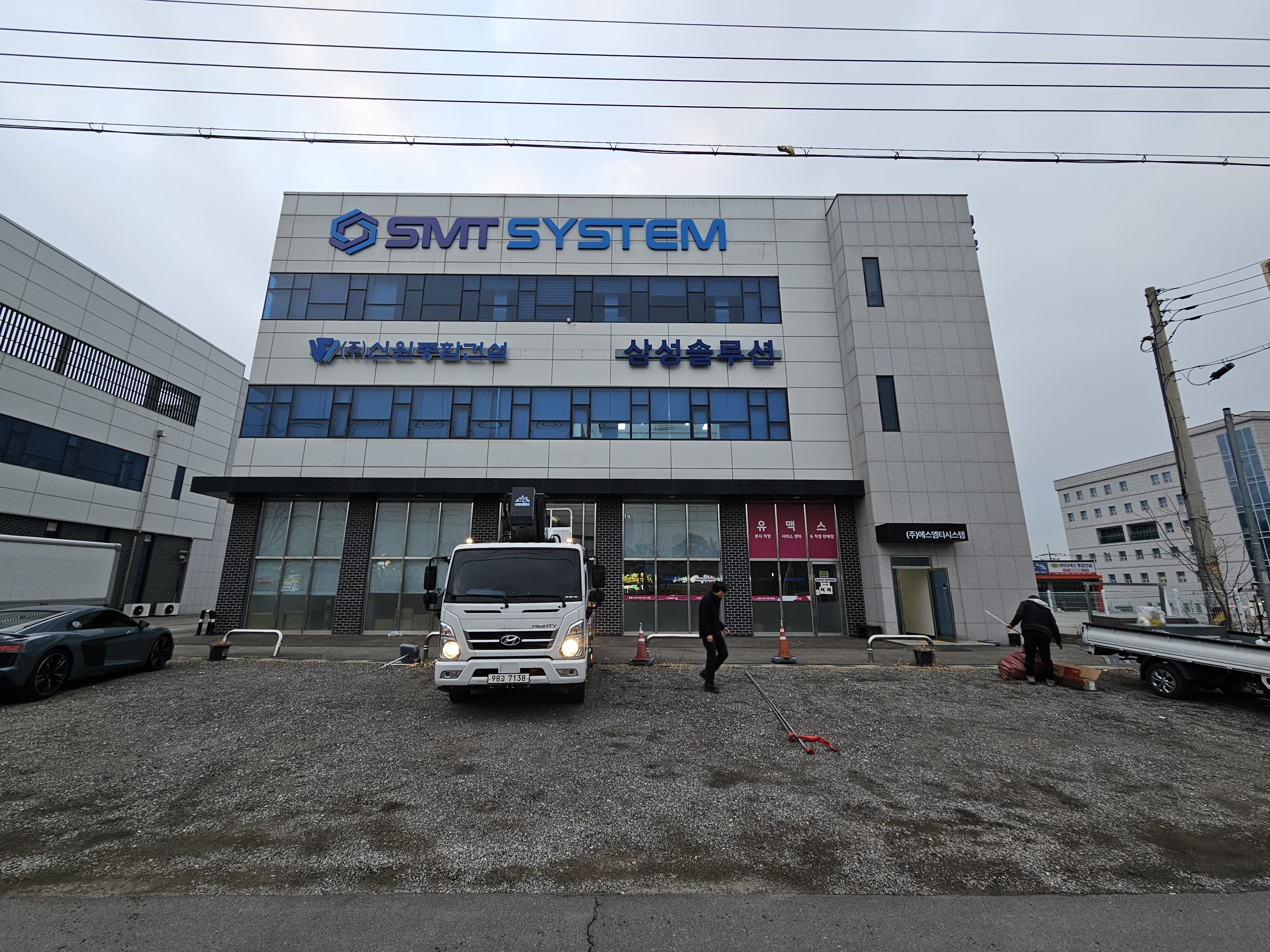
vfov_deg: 89.9
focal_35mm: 13
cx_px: 635
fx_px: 477
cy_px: 476
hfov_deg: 106.2
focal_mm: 2.2
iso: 64
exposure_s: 1/60
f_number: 2.2
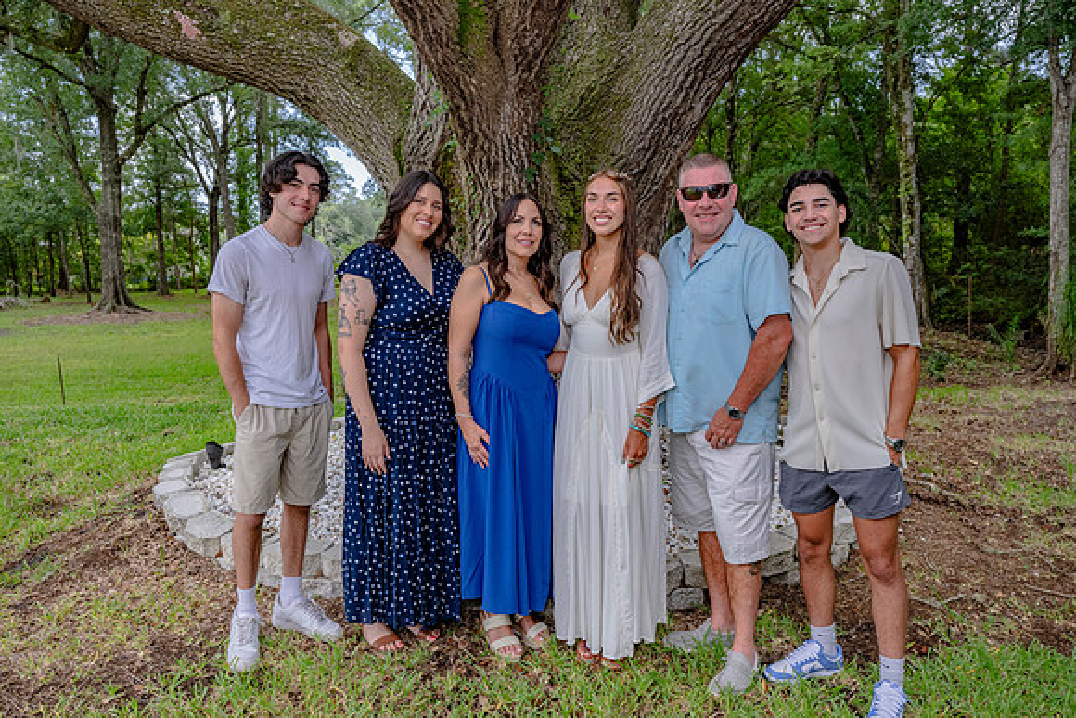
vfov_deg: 45.0
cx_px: 538
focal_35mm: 29
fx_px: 867
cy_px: 359
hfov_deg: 63.6
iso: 800
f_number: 5.6
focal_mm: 29
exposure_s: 1/640
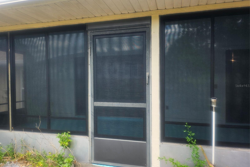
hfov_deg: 71.5
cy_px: 86
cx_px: 125
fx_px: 174
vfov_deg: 51.3
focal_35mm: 25
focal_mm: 5
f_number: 1.8
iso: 50
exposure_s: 1/417
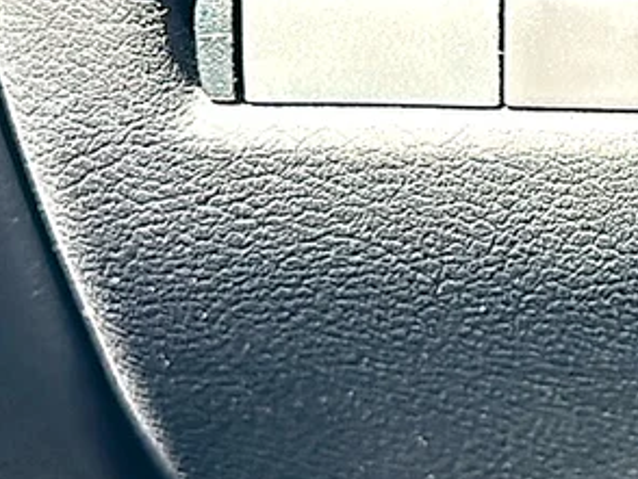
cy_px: 3
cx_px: 740
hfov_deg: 17.6
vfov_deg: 13.7
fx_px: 1974
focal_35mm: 107
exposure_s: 1/186
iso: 64
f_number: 1.78
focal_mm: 6.86
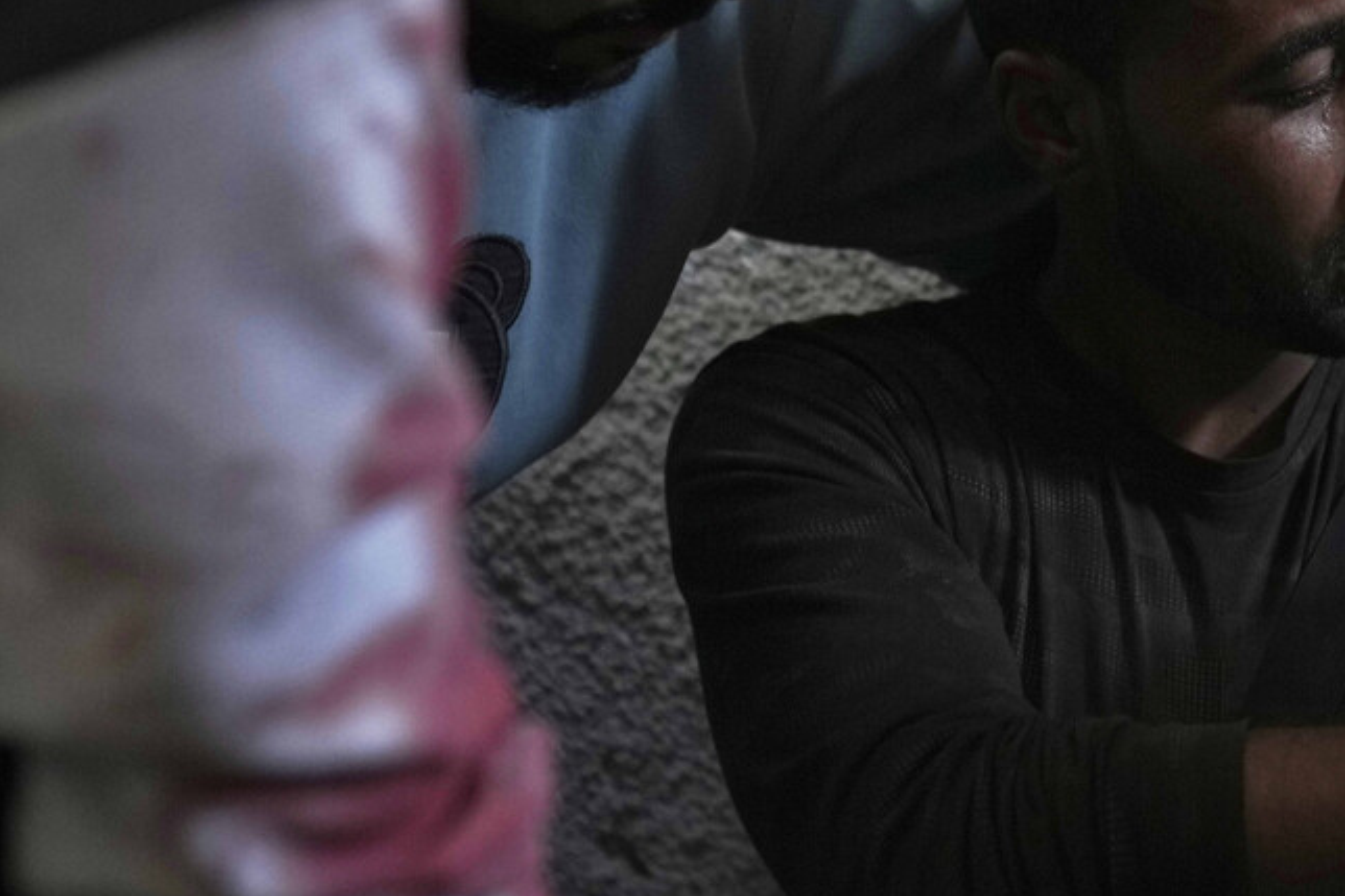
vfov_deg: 15.7
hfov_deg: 22.4
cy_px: 310
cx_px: 1385
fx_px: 3249
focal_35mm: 87
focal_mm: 35
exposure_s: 1/125
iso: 1250
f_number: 2
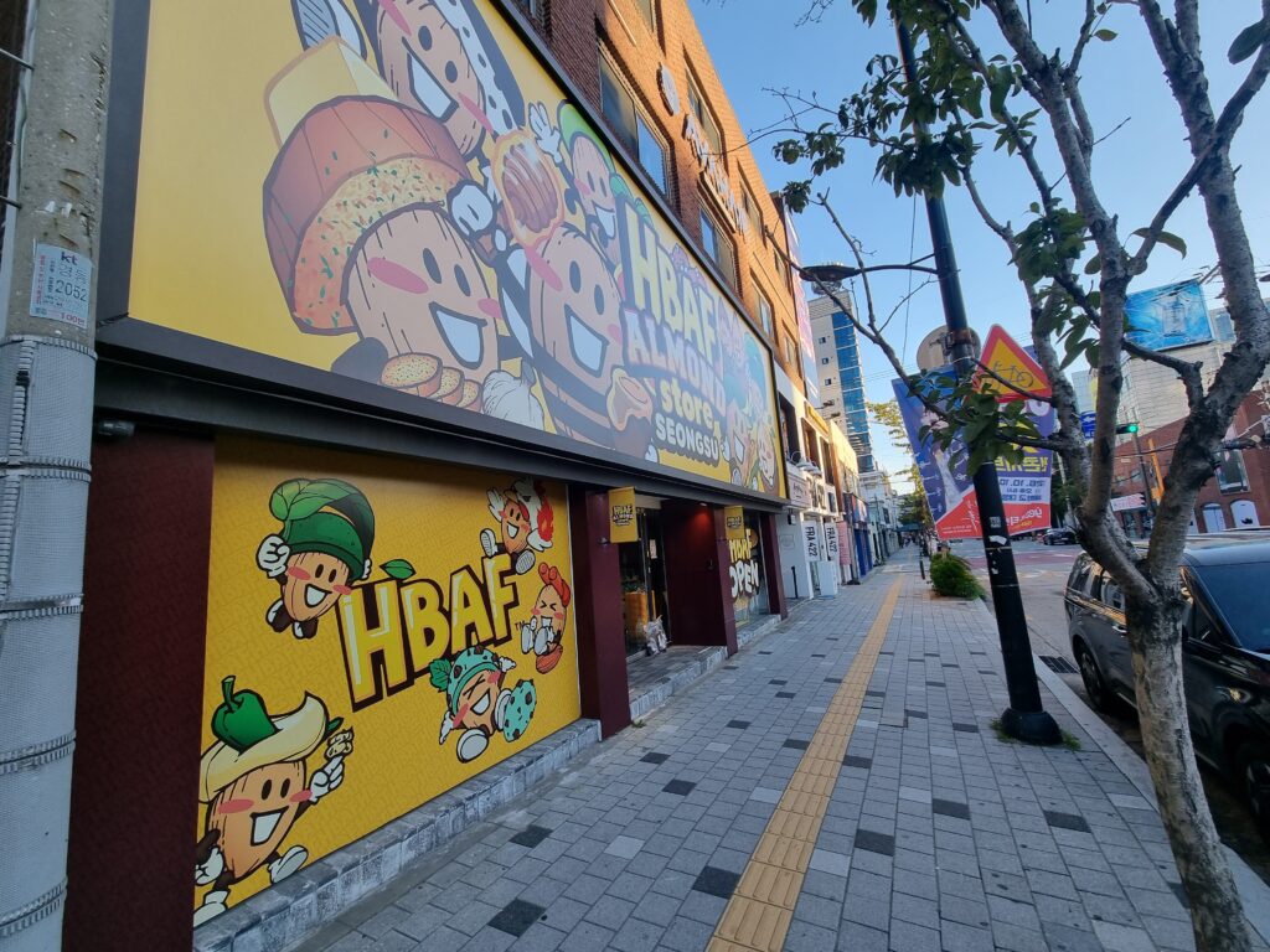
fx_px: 477
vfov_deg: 89.9
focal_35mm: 13
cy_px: 476
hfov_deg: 106.2
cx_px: 635
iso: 50
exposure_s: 1/227
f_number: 2.2
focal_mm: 2.2
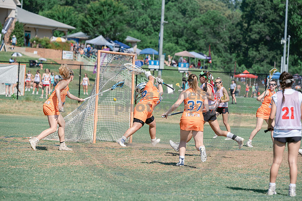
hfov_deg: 10.3
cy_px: 100
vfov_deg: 6.9
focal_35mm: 200
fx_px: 1678
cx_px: 151
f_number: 5.6
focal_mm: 200
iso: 400
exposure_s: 1/2000
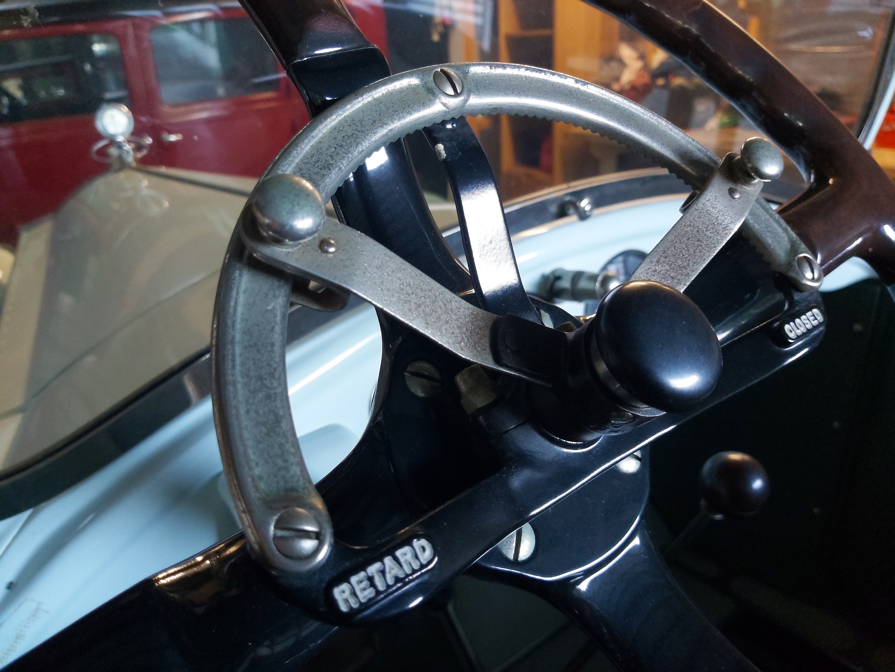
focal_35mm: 26
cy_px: 336
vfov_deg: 53.1
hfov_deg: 67.3
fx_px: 672
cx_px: 448
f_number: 1.7
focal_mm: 3.92
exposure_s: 1/50
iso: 400
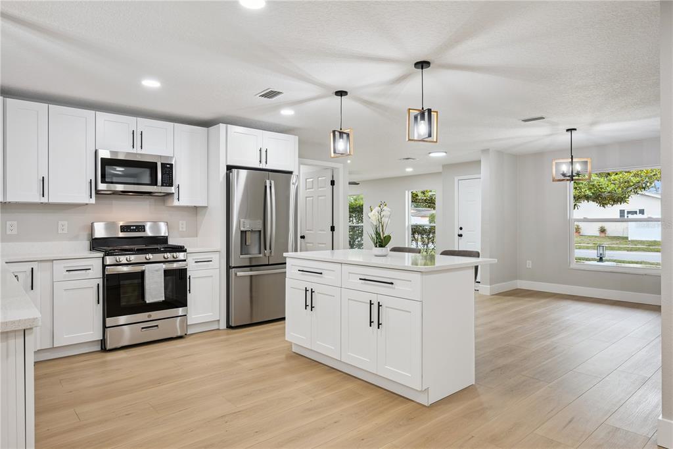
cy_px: 224
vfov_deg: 58.3
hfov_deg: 79.9
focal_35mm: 22
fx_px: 402
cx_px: 336
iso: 200
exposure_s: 1/8
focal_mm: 21.5
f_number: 9
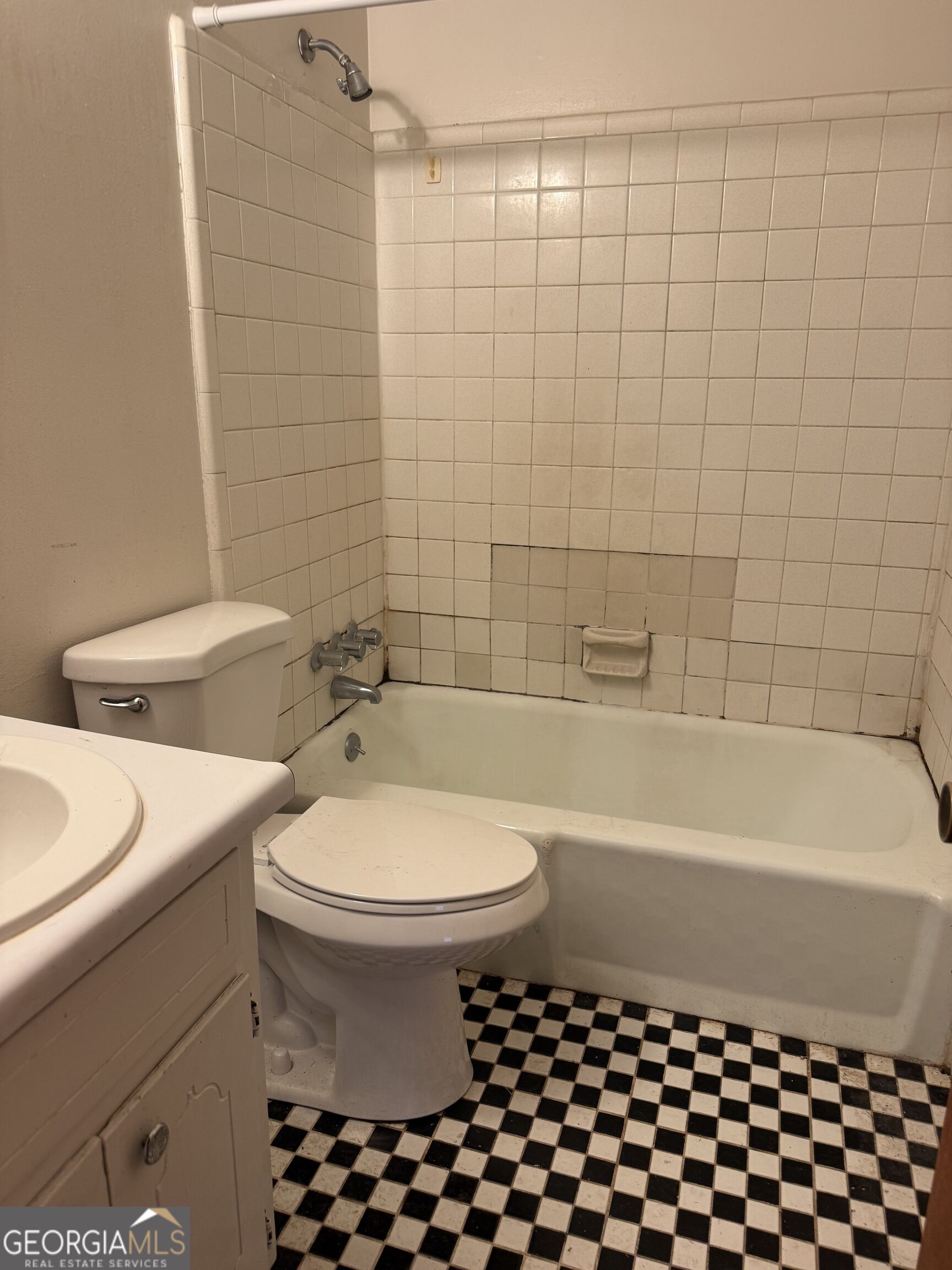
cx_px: 476
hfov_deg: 56.8
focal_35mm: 24
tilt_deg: -16.1
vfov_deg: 71.6
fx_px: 880
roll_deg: -1.4
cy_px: 635
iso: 125
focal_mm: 6.76
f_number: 1.78
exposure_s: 1/60
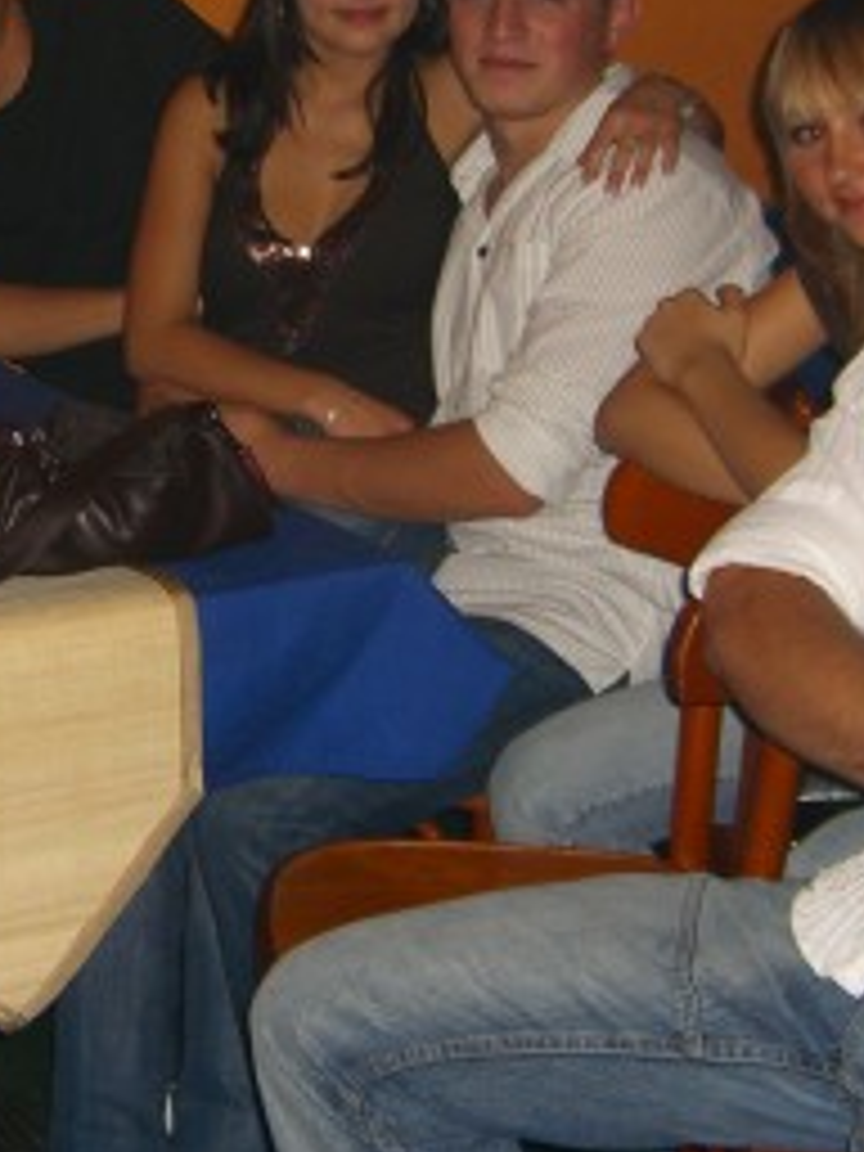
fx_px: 2962
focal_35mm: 89
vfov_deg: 21.9
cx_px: 202
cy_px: 392
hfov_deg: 16.5
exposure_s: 1/60
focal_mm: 7.9
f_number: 2.8
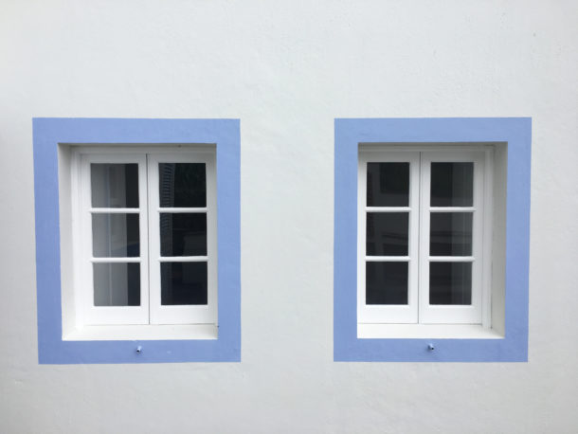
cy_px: 217
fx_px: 484
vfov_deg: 48.3
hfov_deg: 61.6
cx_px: 289
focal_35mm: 29
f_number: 2.2
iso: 25
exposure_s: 1/884
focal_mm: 4.15
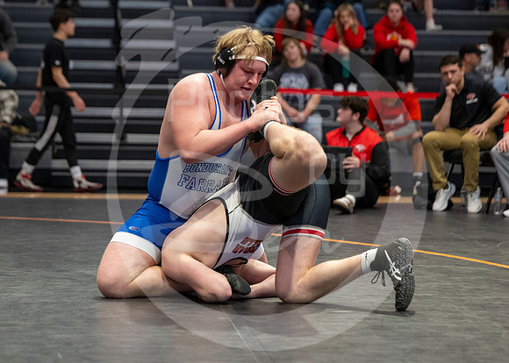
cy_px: 241
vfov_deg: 12.4
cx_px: 190
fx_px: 1671
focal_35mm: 116
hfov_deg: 17.3
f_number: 2.8
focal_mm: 83
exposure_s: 1/1000
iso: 3200
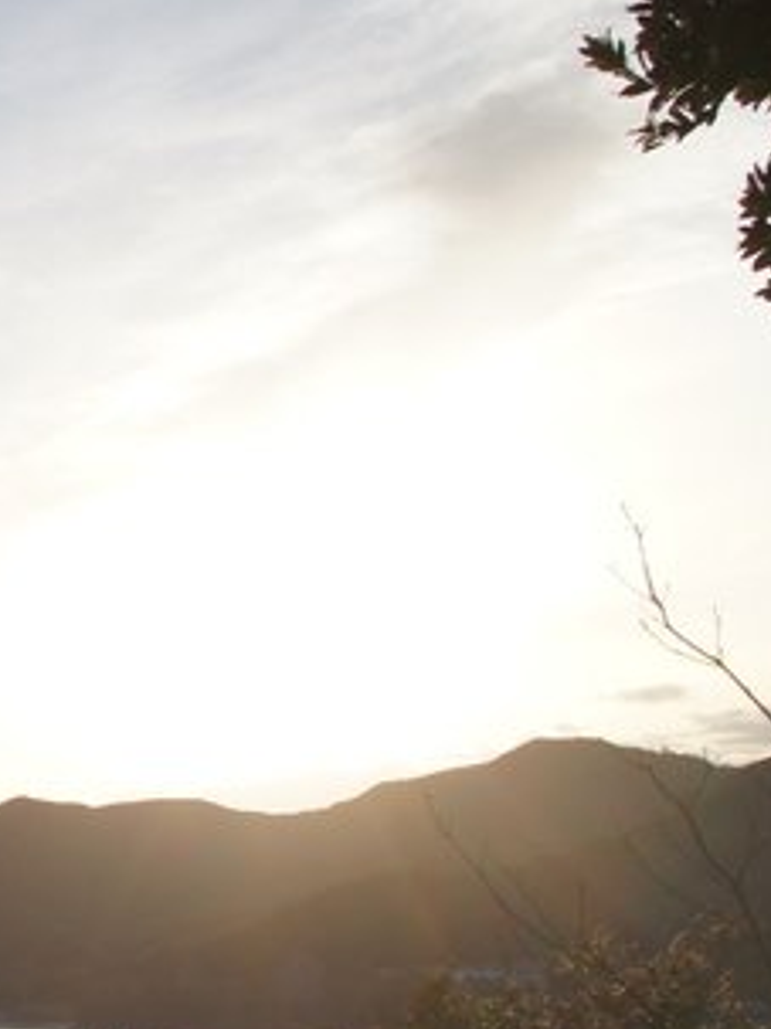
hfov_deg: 15.9
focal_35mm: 77
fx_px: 2288
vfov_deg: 25.3
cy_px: 625
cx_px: -673
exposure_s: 1/640
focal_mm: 18
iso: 200
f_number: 8
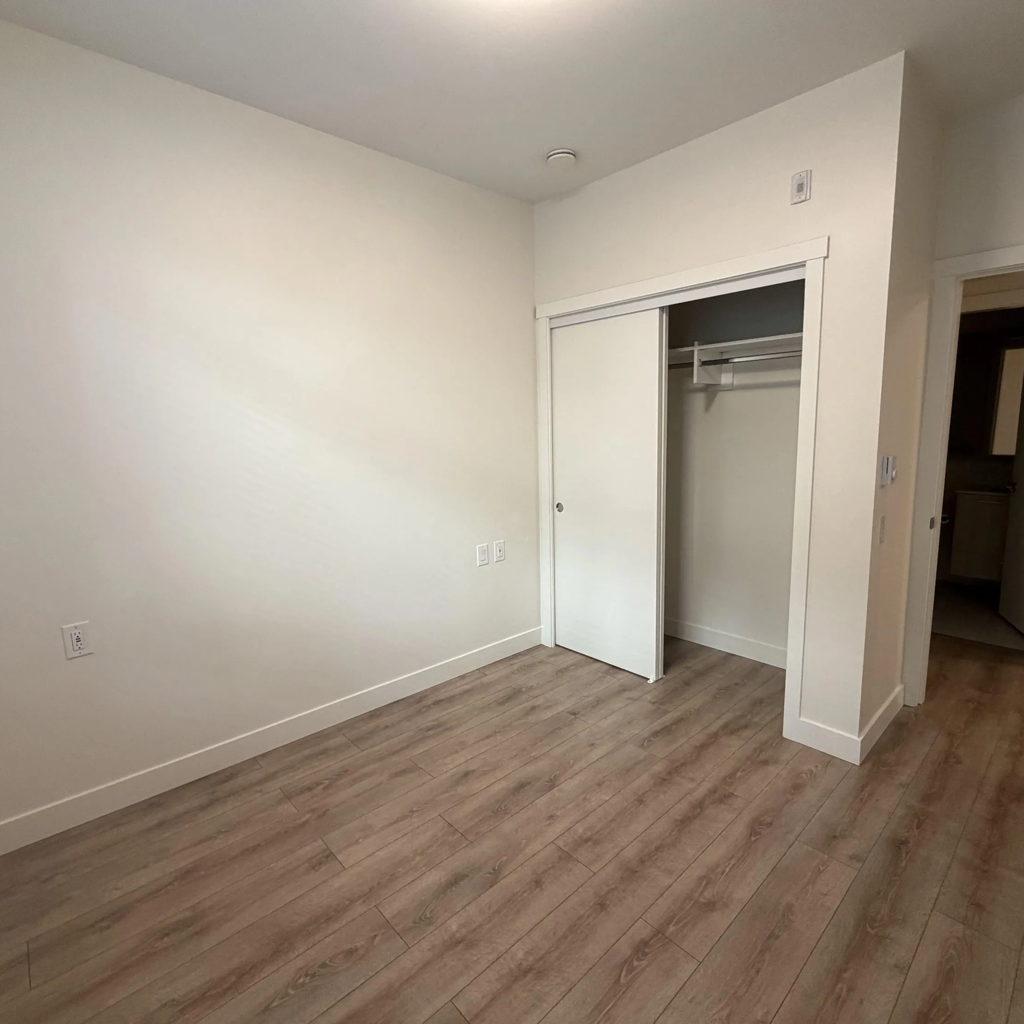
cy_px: 503
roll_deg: +1.5
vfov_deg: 84.0
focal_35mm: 17
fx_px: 569
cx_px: 507
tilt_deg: -7.9
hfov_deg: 84.0
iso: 250
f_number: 2.2
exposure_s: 1/60
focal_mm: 2.22
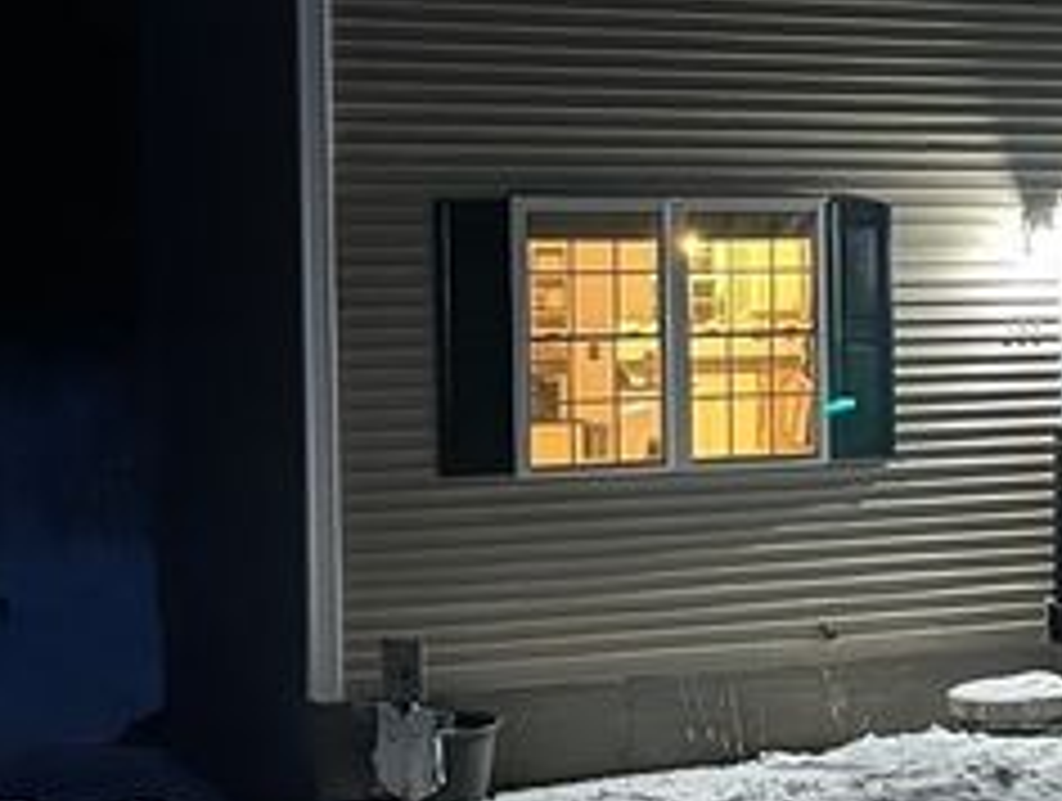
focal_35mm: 55
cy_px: 184
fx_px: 1691
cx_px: 1044
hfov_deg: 32.3
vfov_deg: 26.3
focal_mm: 5.1
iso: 1000
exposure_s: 1/24
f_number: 1.6
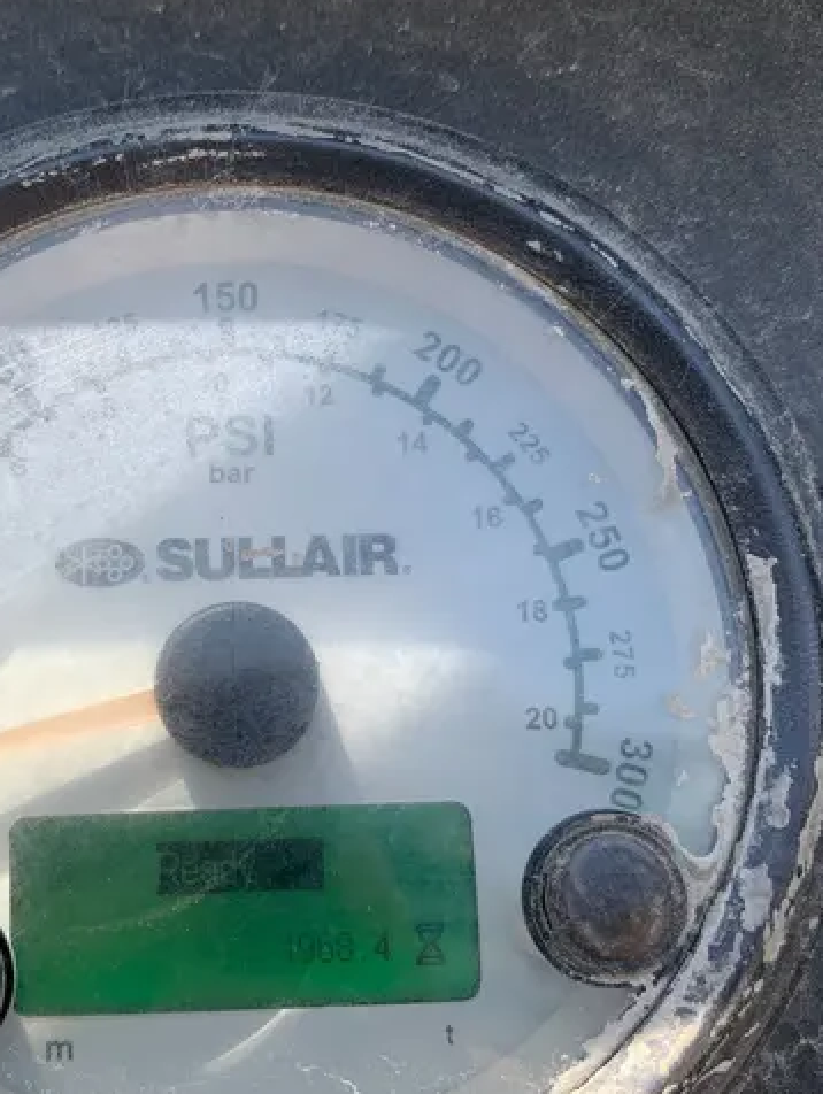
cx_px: 246
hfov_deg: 35.5
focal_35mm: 40
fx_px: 1266
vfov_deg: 46.7
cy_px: 571
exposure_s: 1/546
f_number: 1.8
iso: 25
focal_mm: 4.25
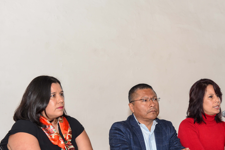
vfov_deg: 18.4
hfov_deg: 27.0
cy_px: 103
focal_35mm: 74
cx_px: 164
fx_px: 463
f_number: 5.6
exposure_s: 1/200
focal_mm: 50
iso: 800
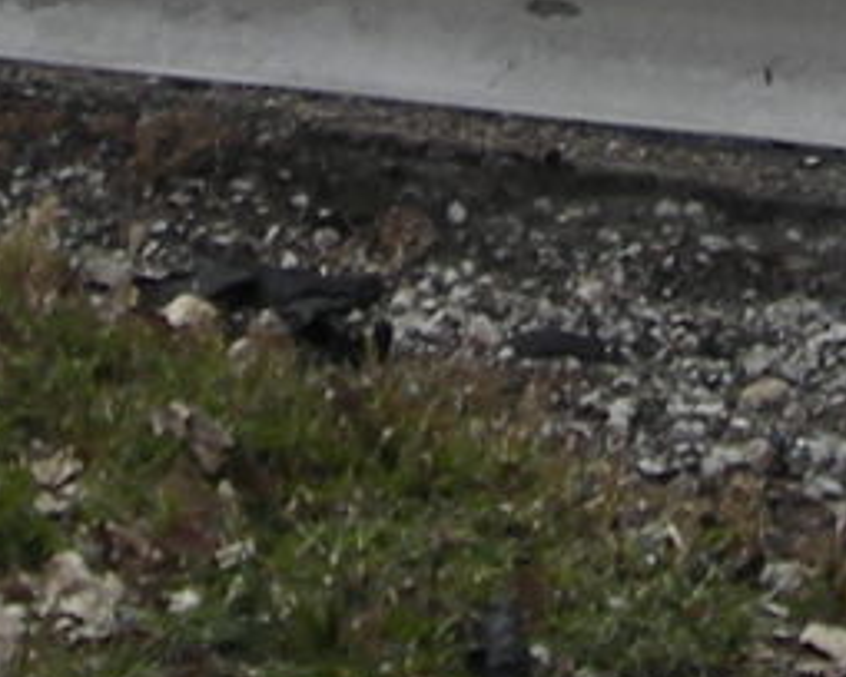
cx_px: 614
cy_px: -1454
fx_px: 7461
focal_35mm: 298
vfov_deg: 4.9
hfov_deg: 6.5
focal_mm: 6.3
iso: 50
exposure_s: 1/240
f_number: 6.4
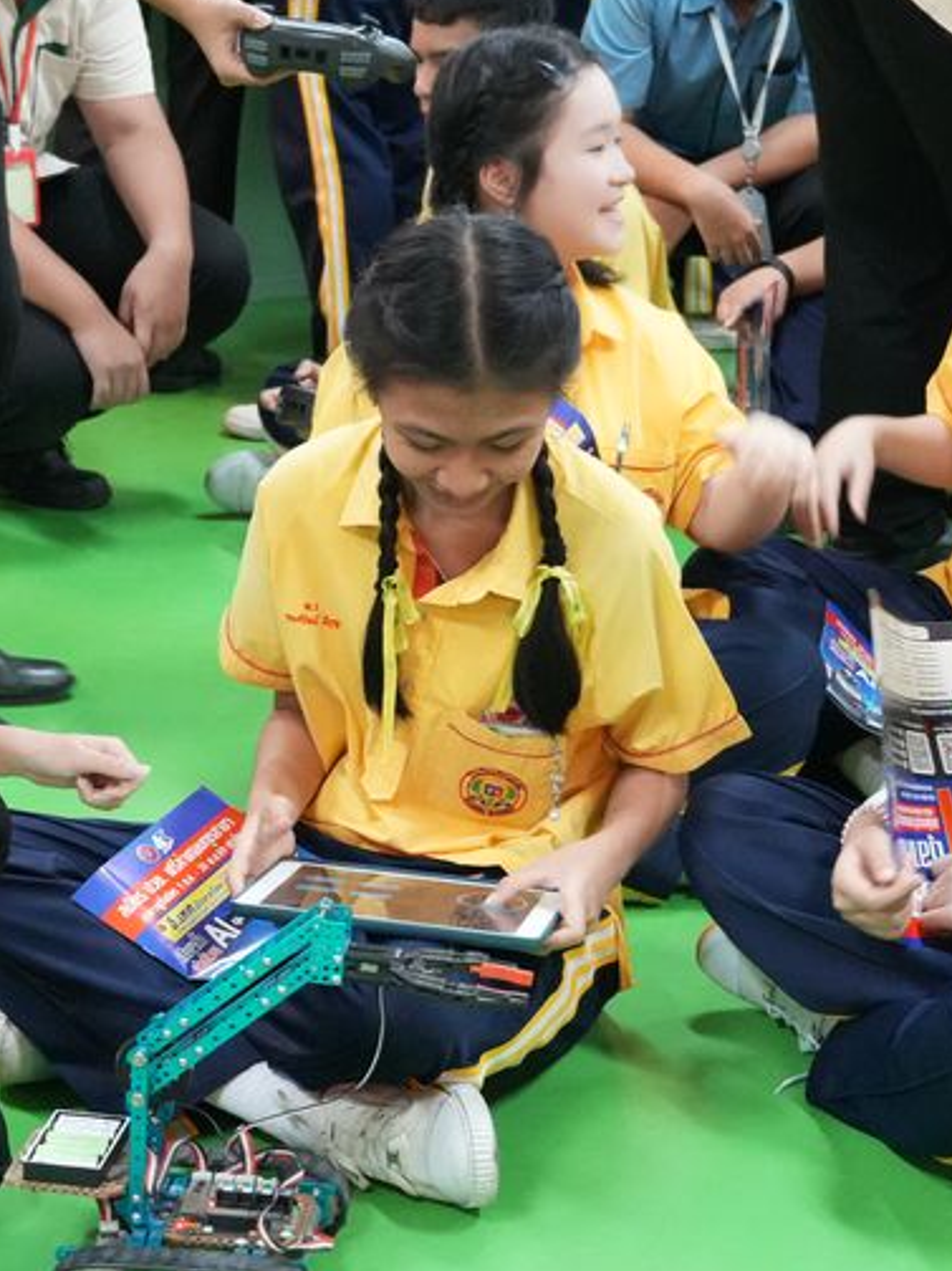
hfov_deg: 17.2
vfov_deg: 22.7
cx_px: 449
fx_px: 3155
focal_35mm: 86
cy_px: 744
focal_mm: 30
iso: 6400
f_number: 4.5
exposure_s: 1/60
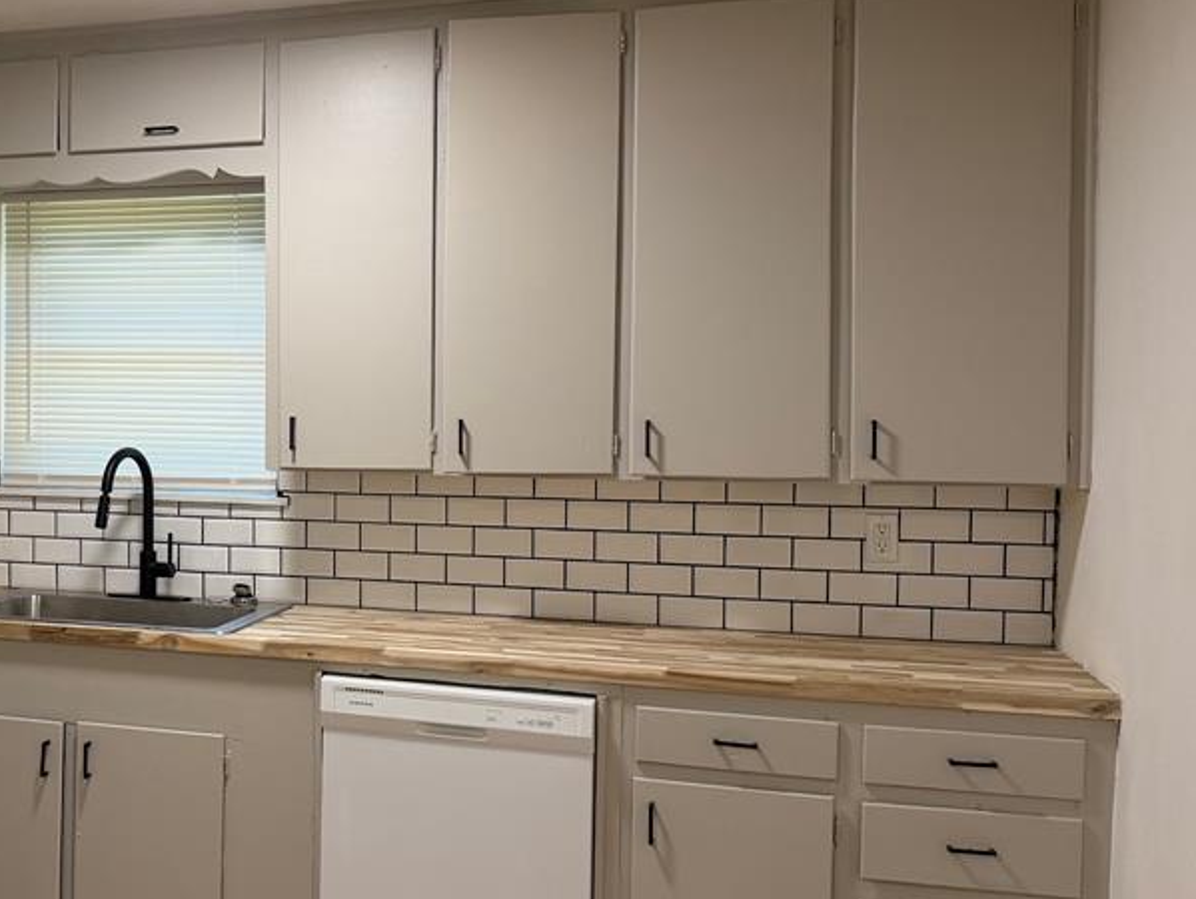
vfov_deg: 35.2
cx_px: 212
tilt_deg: -2.4
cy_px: 467
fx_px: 1417
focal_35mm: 41
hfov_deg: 43.3
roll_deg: +0.6
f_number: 1.78
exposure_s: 1/121
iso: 160
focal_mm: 6.76
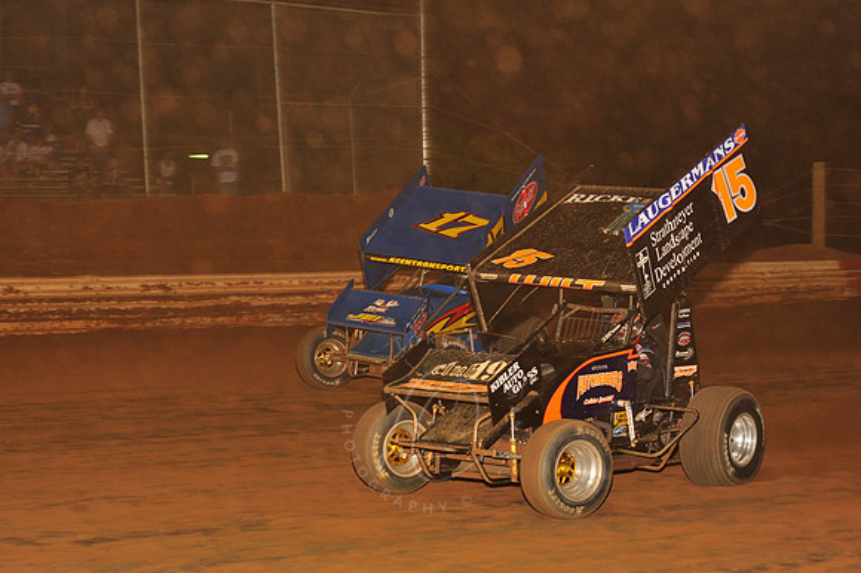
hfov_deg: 25.4
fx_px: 1912
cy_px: 286
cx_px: 430
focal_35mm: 80
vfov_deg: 17.0
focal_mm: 80
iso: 1000
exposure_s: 1/160
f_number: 7.1
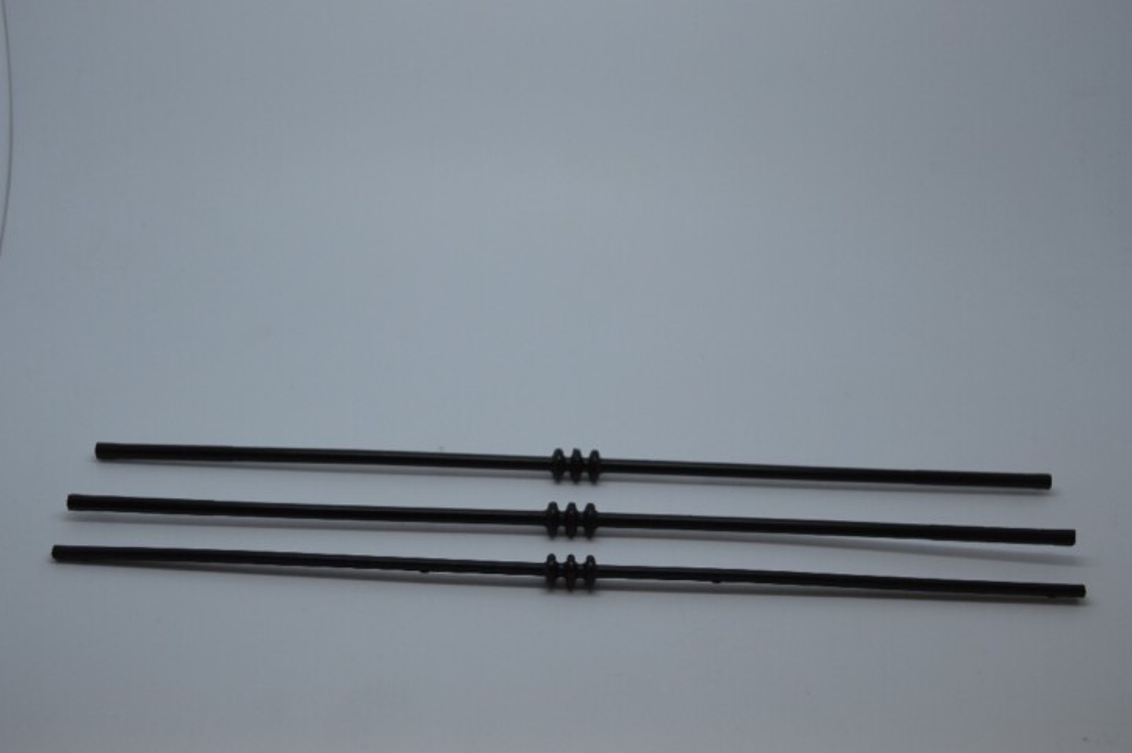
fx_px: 1414
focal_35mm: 45
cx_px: 566
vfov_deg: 29.8
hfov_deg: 43.6
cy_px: 376
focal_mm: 30
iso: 200
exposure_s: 1/125
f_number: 5.6
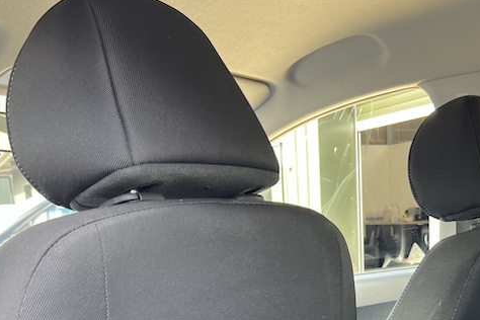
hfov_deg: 34.4
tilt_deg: -12.0
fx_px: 760
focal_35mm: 57
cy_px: 362
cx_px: 350
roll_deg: +3.0
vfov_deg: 22.3
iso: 80
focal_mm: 5.7
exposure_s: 1/121
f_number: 1.5
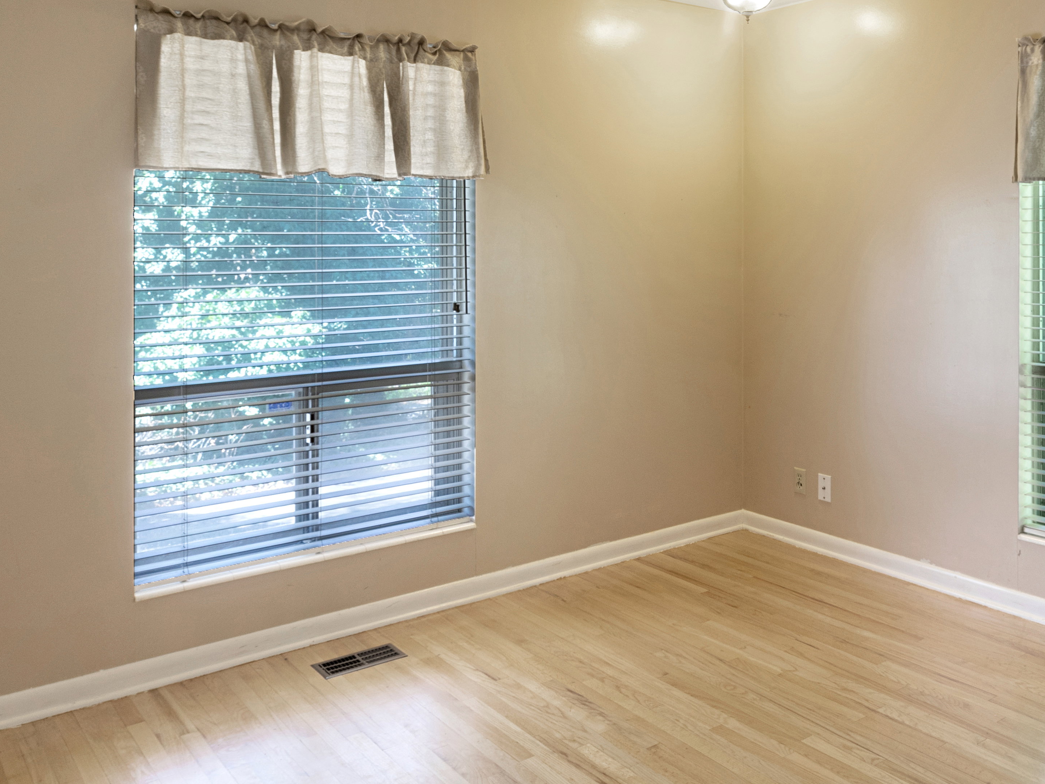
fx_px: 966
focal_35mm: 32
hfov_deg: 56.4
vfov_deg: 43.2
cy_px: 230
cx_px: 625
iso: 320
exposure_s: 1/1.25
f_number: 9
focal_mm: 16
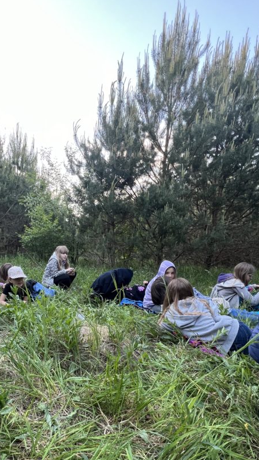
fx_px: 220
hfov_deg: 59.1
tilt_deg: -7.4
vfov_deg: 90.8
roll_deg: -1.9
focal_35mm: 18
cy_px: 288
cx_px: 79
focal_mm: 1.57
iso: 200
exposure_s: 1/99
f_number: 1.8
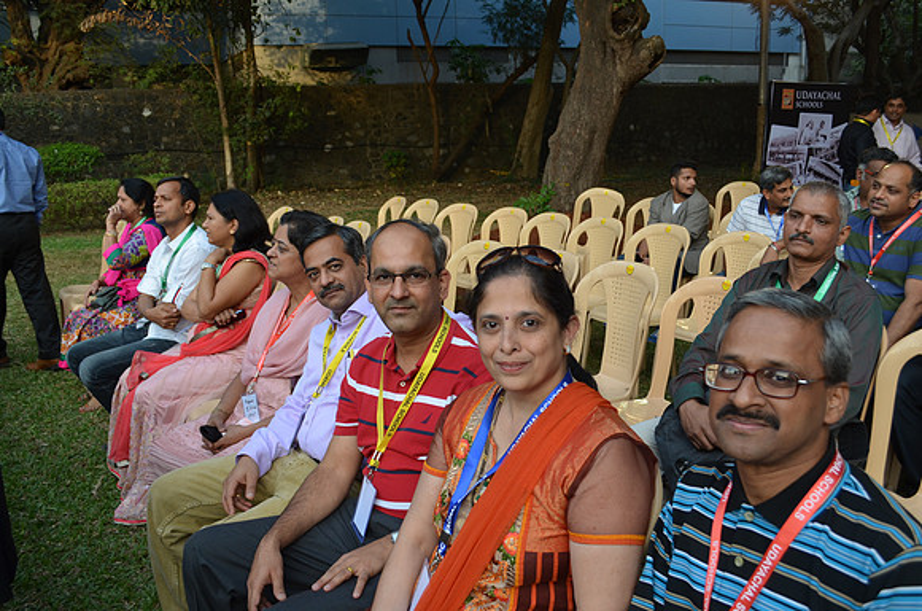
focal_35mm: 33
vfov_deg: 39.8
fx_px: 843
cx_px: 461
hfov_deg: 57.3
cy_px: 306
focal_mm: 22
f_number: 5.6
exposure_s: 1/125
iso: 320
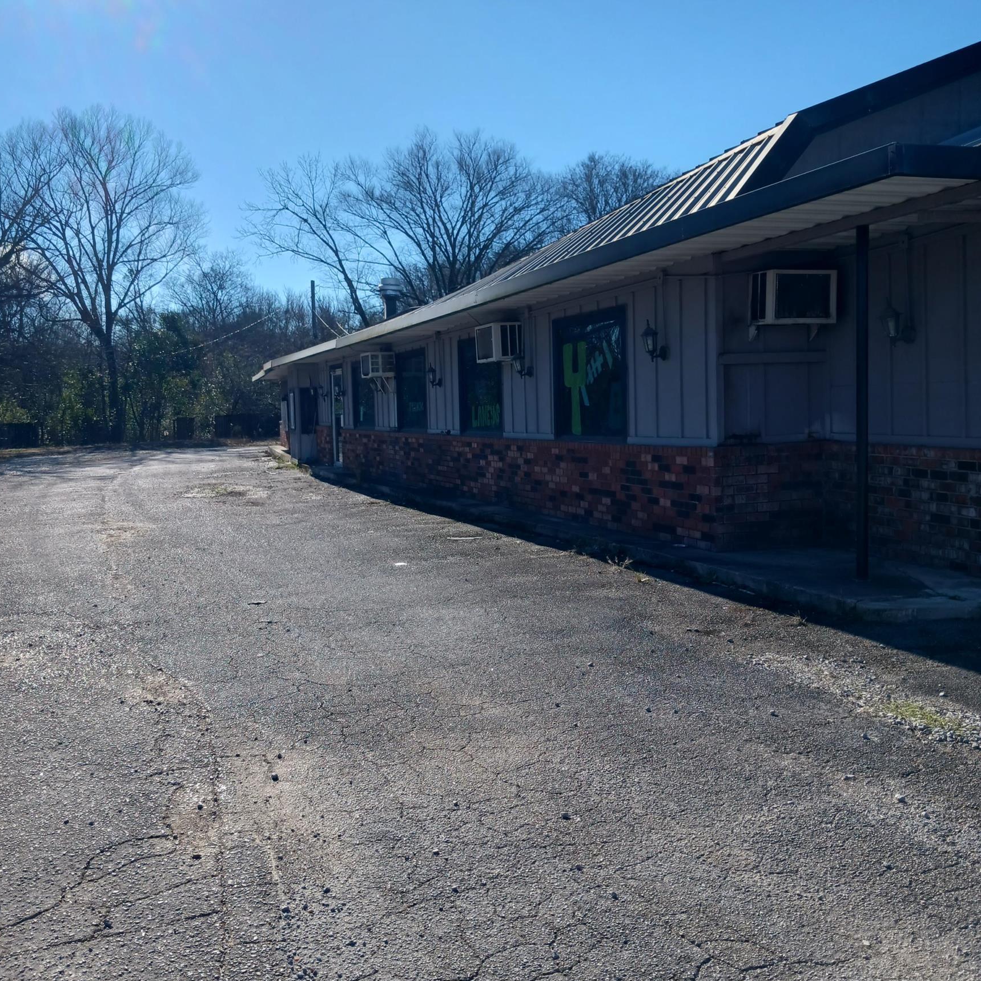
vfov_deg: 51.0
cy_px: 439
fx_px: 1026
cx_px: 488
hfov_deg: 51.1
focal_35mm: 32
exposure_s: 1/524
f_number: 1.8
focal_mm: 4
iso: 20
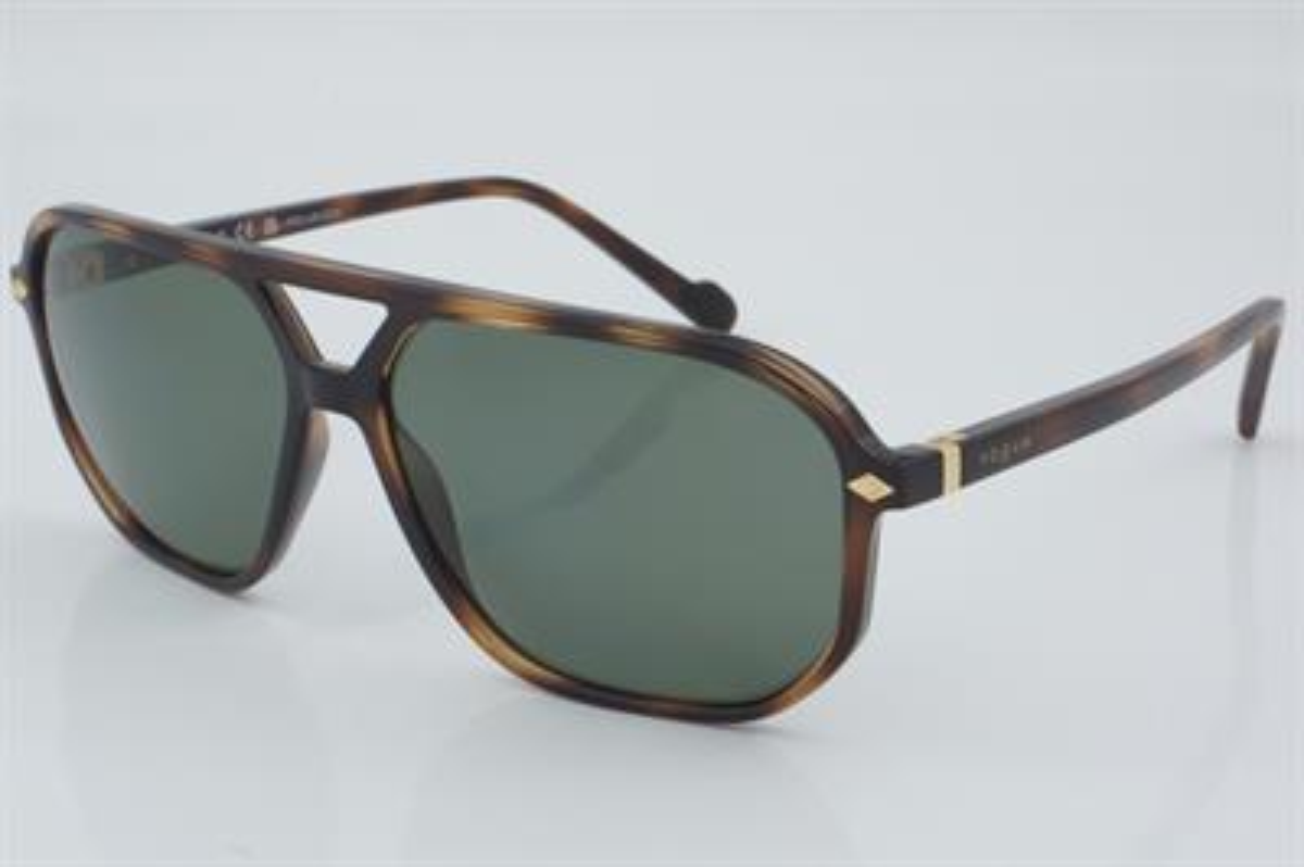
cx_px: 652
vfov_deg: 18.2
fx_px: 2714
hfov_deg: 27.0
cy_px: 434
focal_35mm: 75
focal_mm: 50
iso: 100
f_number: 32
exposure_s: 1/3
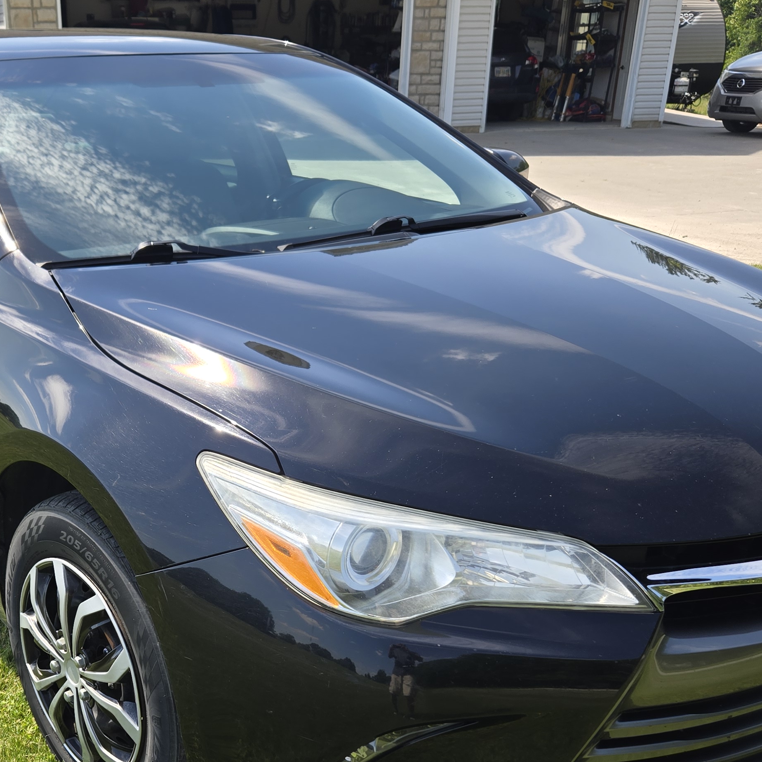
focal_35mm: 44
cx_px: 212
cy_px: 590
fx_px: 1096
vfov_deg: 37.2
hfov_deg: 37.6
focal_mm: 5.4
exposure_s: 1/820
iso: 25
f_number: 1.8
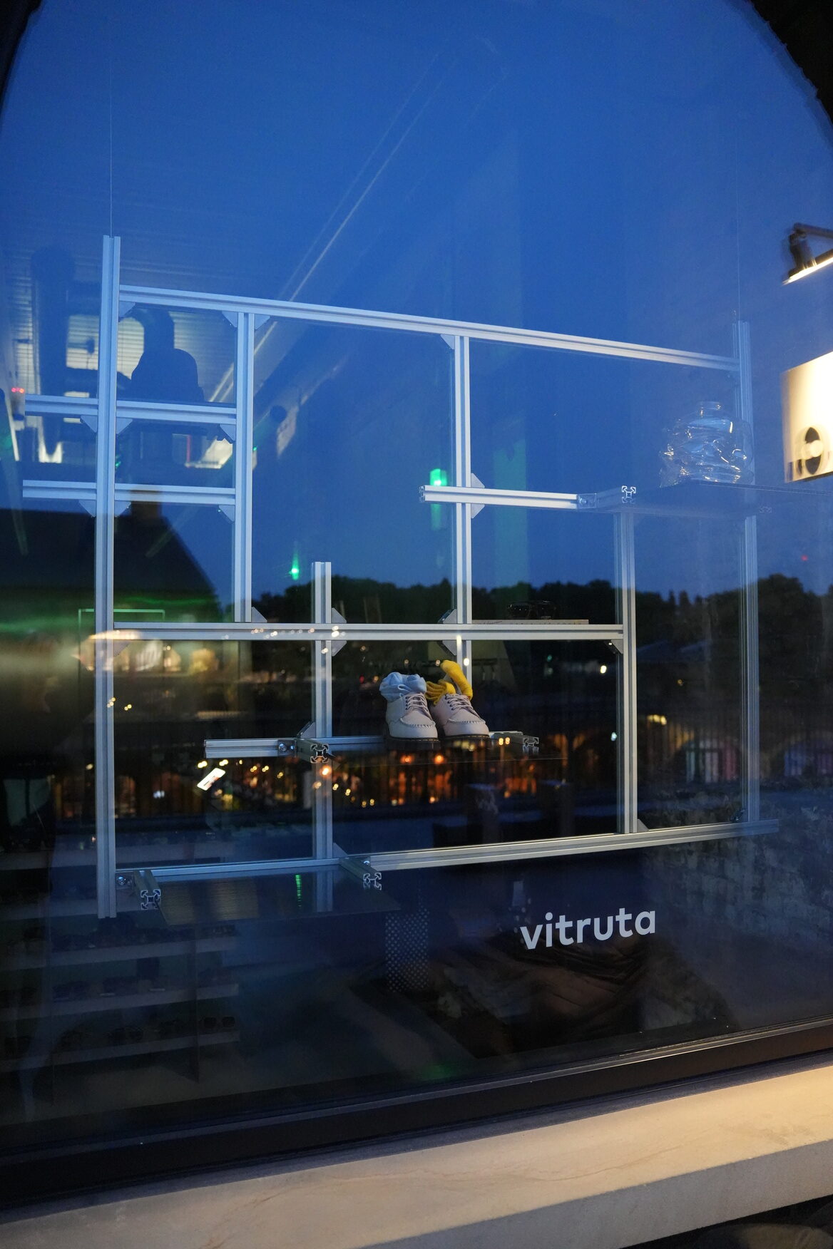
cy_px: 624
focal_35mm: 29
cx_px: 416
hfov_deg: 44.4
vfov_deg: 63.0
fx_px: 1020
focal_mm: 29.4
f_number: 3.2
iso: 12800
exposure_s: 1/60
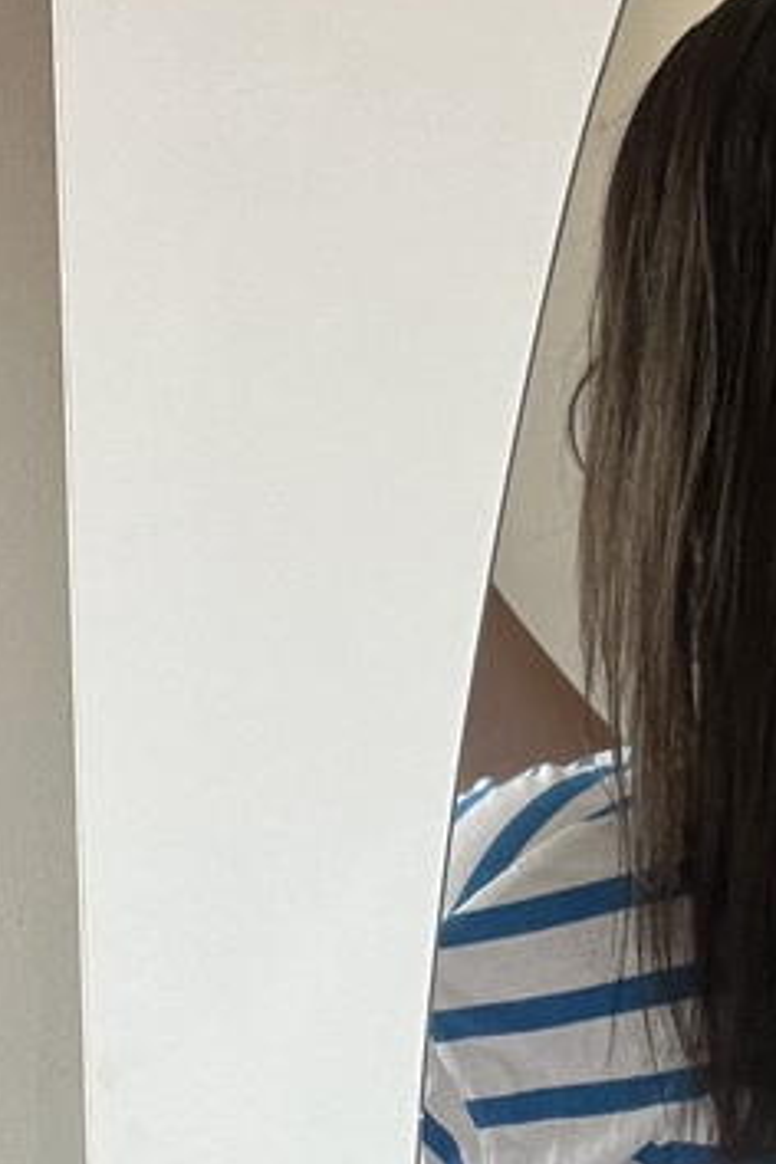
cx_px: 372
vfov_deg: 24.8
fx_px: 2619
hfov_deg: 16.9
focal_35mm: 81
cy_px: 838
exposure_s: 1/68
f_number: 2.2
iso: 100
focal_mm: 2.71
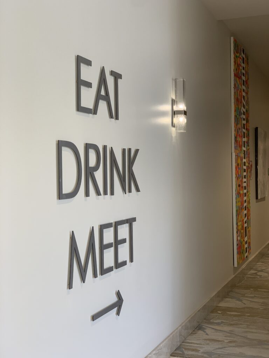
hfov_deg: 28.0
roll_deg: +0.5
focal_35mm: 52
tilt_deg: +0.6
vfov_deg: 36.8
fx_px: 539
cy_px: 179
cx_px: 134
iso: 100
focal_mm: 6
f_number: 2.4
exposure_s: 1/120
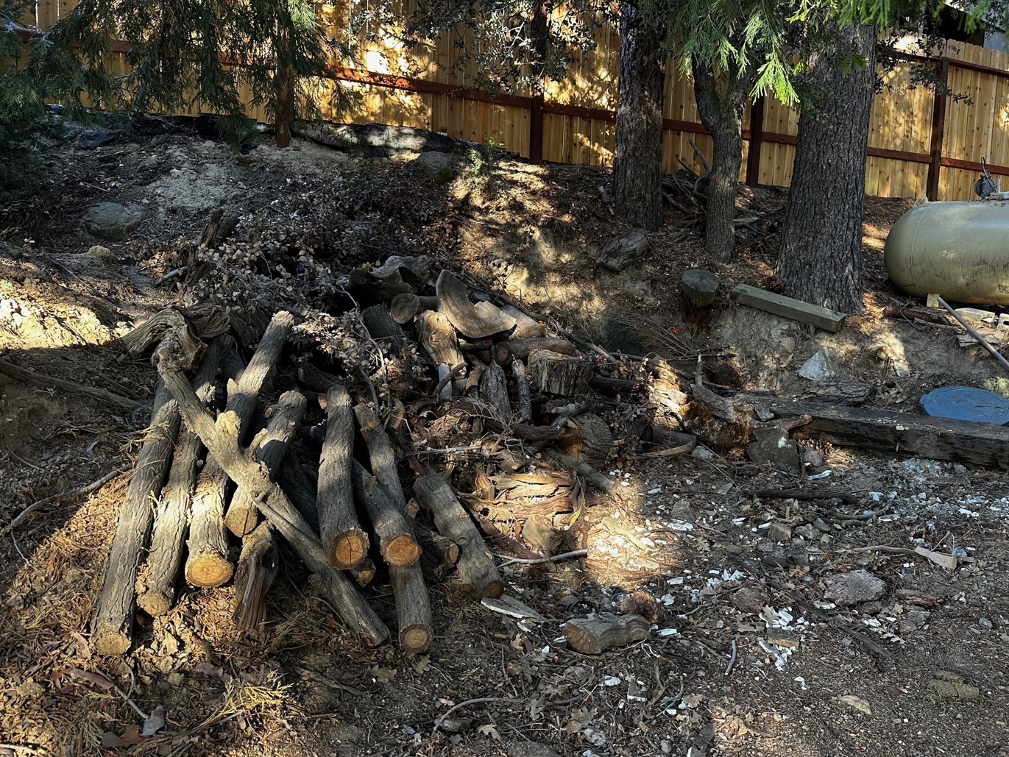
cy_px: 391
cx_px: 572
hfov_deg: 63.2
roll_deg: -3.3
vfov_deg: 49.8
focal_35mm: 28
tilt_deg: -6.9
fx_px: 816
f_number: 1.78
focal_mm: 6.86
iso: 160
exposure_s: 1/121
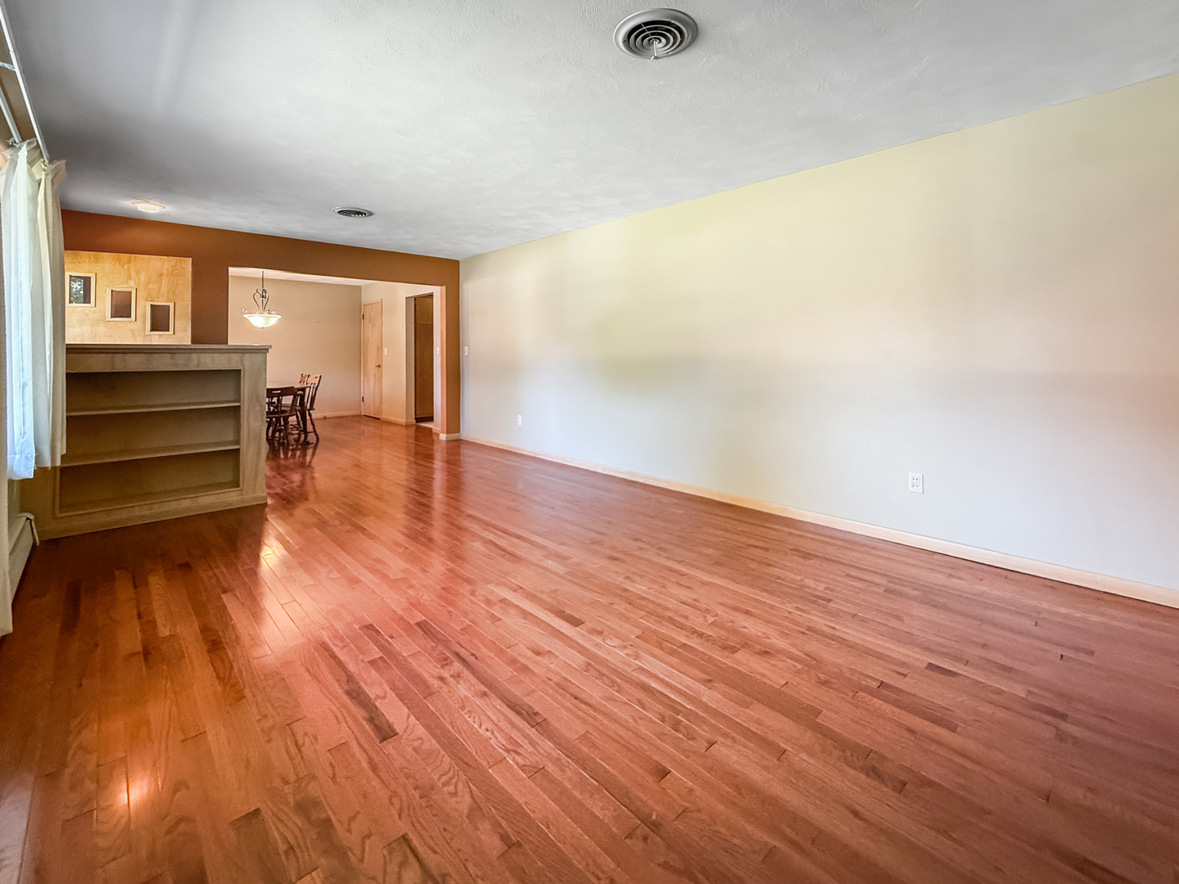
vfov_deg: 85.7
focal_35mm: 14
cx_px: 590
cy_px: 442
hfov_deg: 102.1
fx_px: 477
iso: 250
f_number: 2.2
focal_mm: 2.22
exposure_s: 1/60
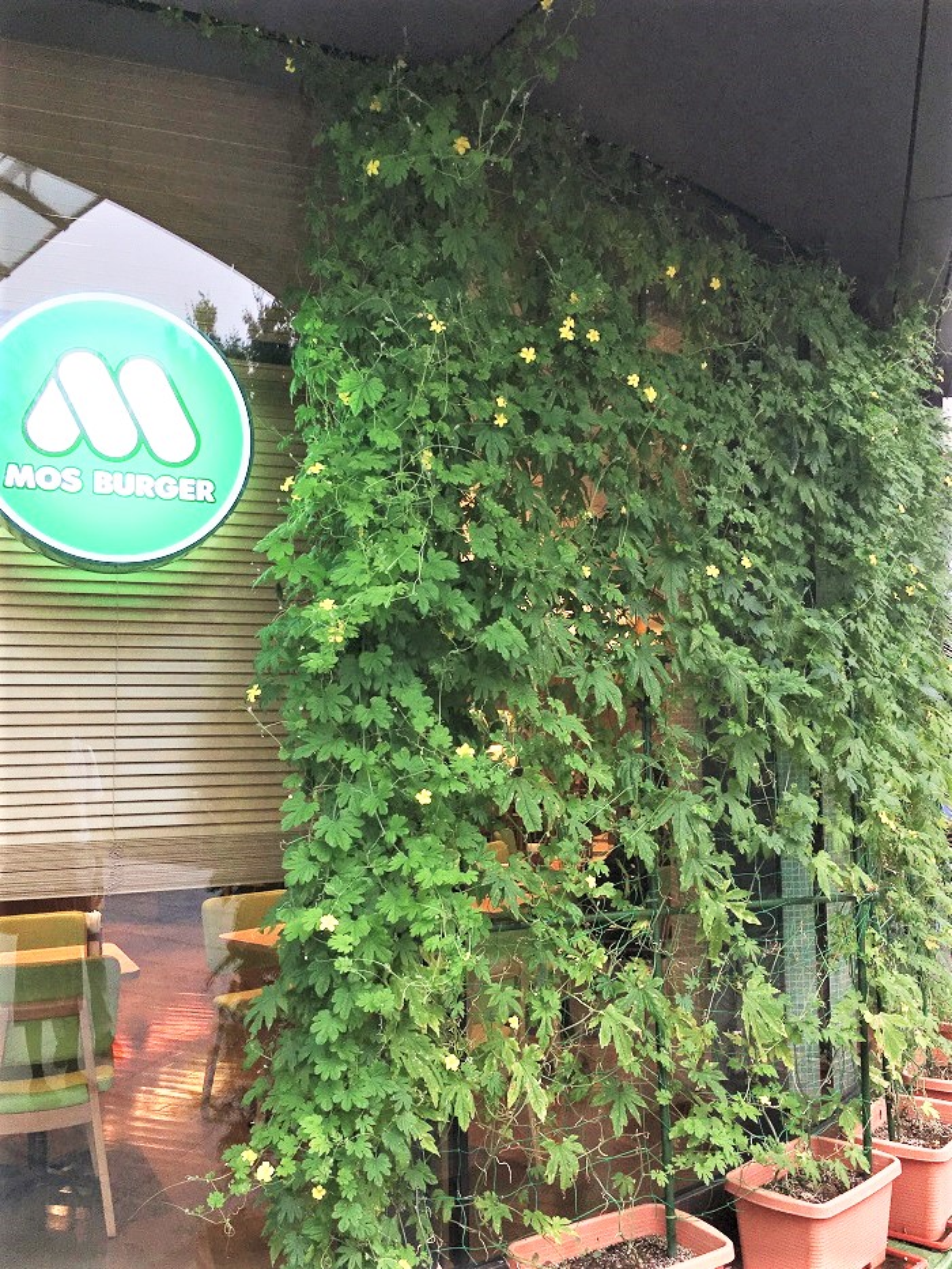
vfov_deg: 61.7
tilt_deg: +2.9
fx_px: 1063
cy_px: 634
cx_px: 476
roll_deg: +1.4
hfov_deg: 48.2
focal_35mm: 29
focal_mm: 4.15
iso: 25
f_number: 2.2
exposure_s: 1/120
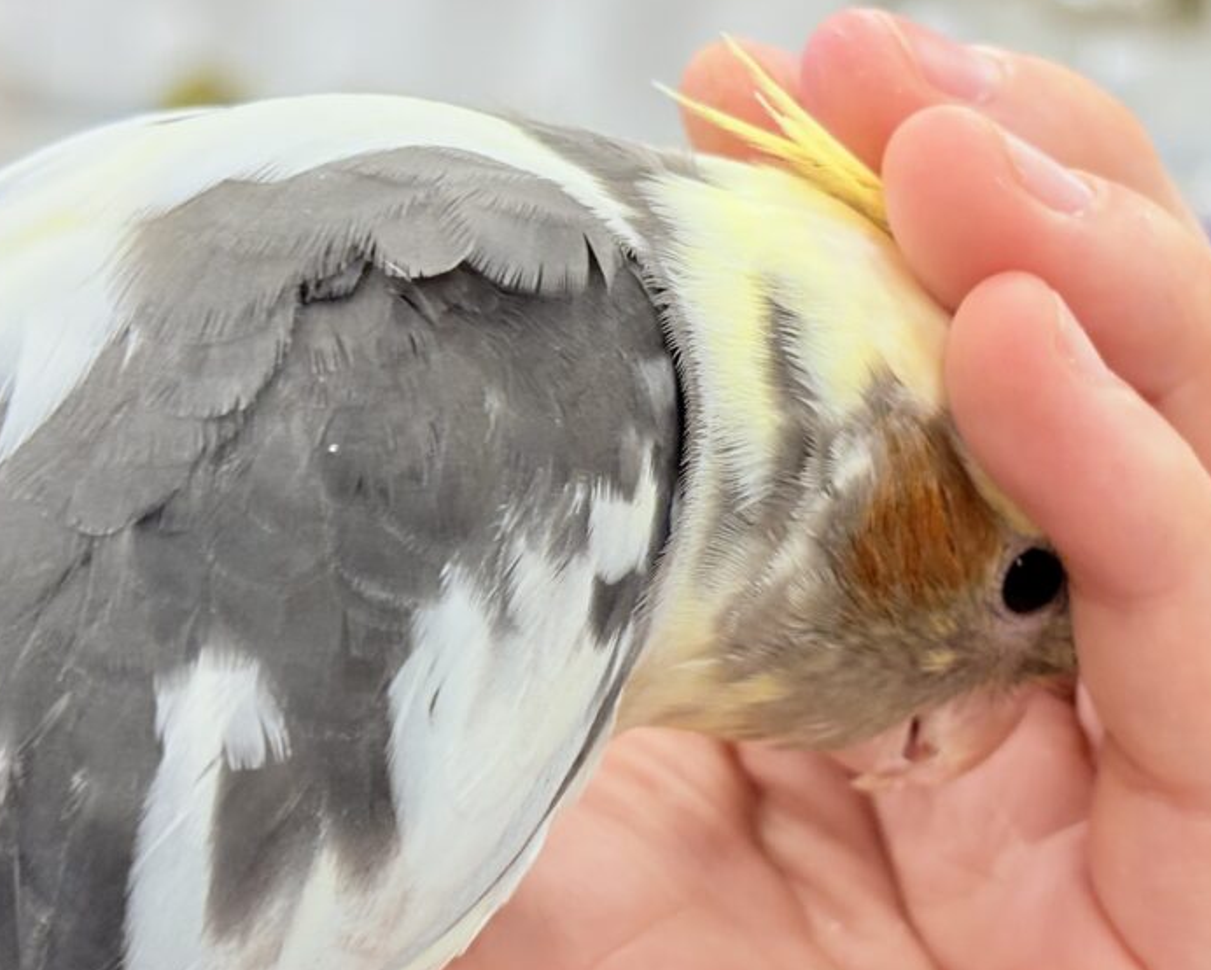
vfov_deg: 17.5
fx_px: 3155
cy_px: 446
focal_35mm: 88
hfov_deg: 21.5
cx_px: 915
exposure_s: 1/100
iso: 100
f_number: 1.6
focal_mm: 5.96
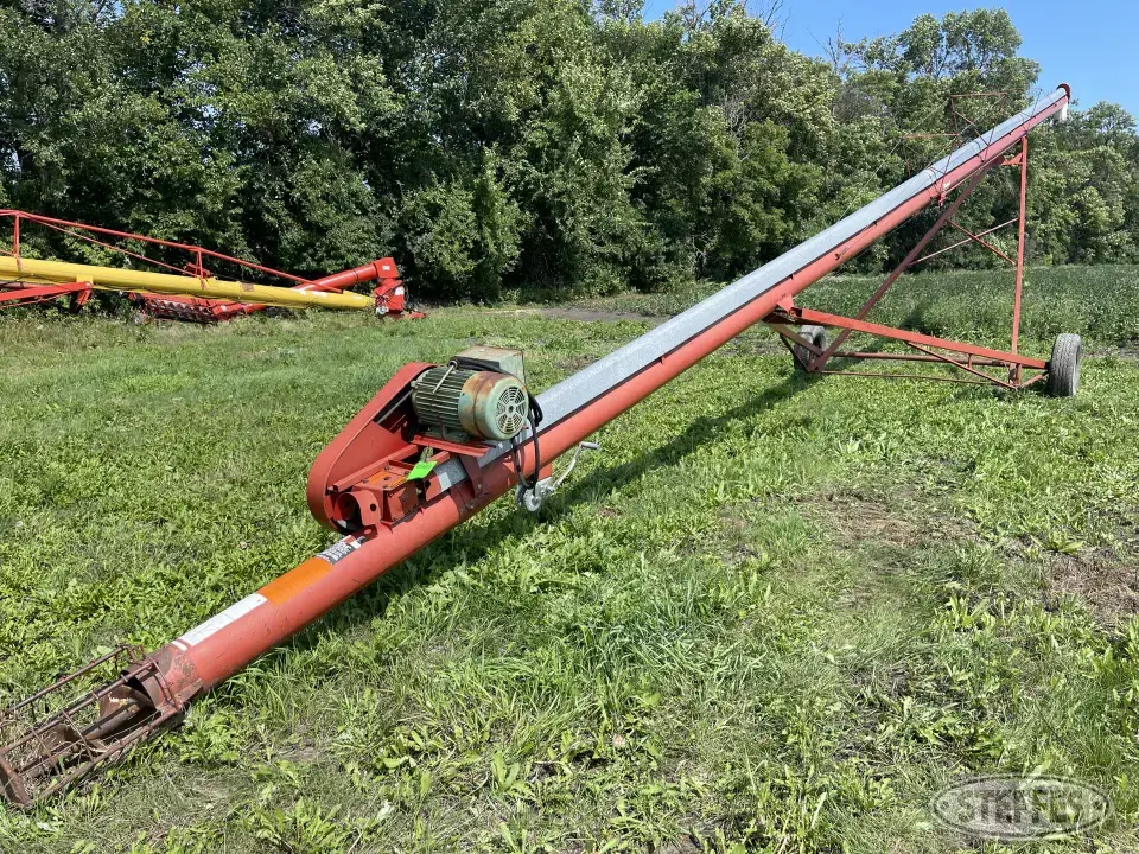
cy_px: 427
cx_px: 570
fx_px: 856
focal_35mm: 26
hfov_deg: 67.3
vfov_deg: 53.1
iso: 32
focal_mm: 5.1
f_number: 1.6
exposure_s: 1/2049
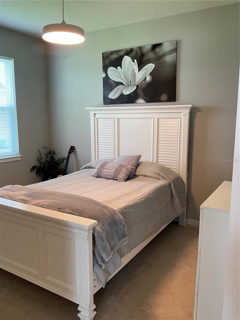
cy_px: 160
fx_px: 268
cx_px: 120
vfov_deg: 61.7
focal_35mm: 29
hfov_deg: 48.2
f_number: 1.8
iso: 64
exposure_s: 1/60
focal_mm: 3
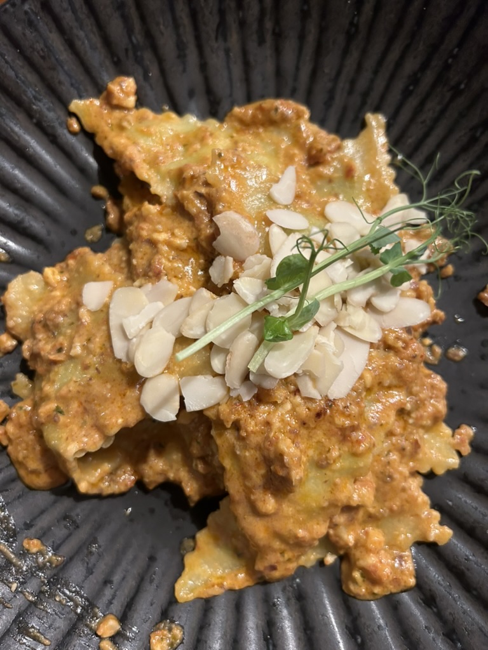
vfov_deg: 67.3
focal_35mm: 26
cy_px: 325
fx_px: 489
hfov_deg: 53.1
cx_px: 244
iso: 400
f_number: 1.5
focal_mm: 5.7
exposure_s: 1/33
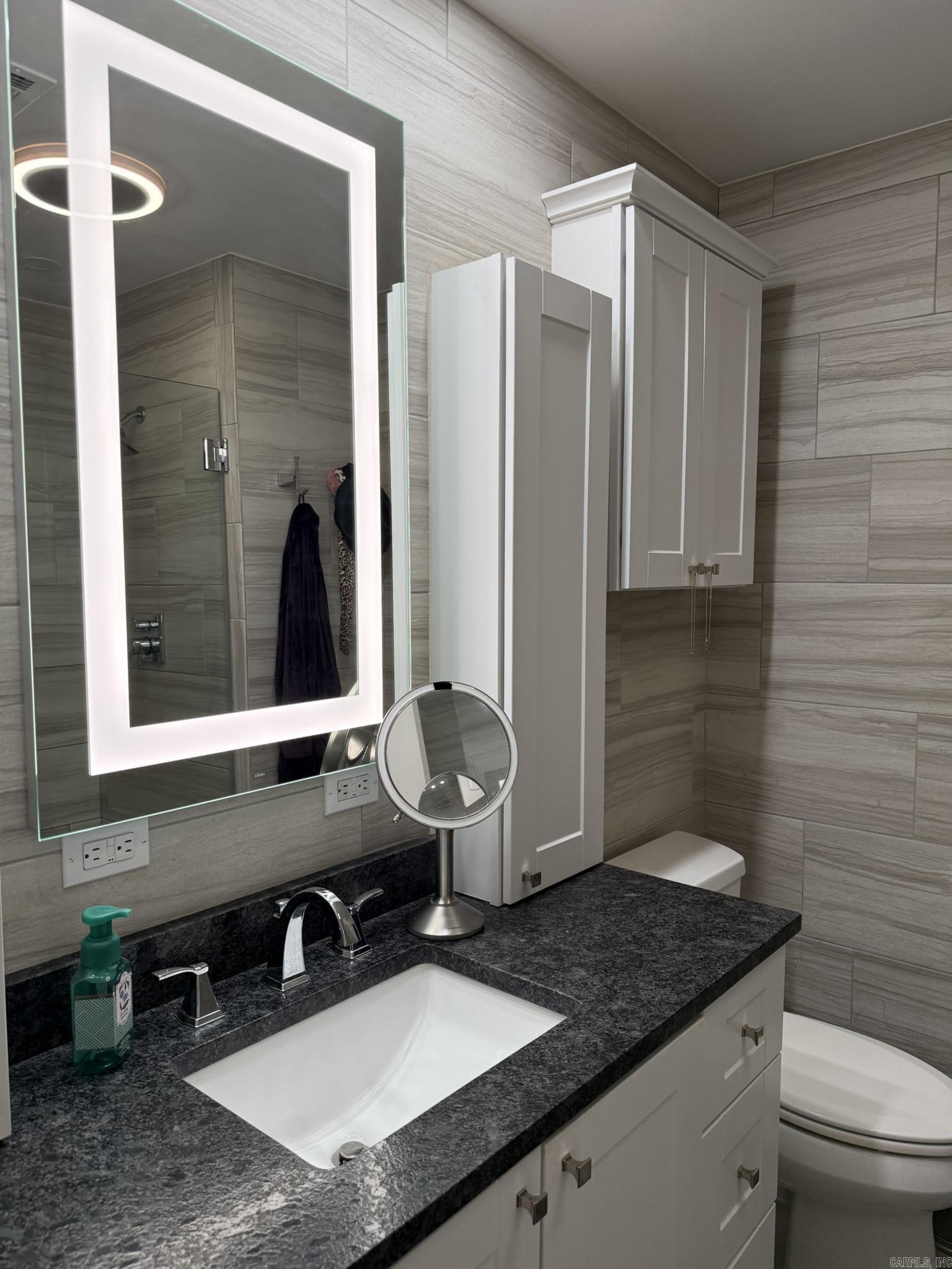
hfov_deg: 56.8
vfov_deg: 71.6
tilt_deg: -1.1
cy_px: 634
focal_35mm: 24
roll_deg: +1.0
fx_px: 880
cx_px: 476
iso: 125
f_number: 1.78
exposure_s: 1/234
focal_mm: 6.76
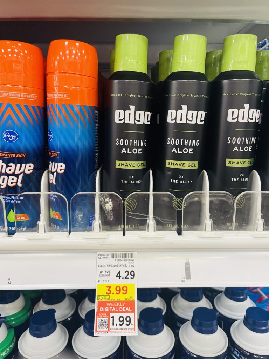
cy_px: 180
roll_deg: +0.9
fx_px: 269
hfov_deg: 53.1
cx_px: 134
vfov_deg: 67.3
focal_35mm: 26
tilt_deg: -12.3
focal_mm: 4.2
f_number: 1.6
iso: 80
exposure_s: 1/60
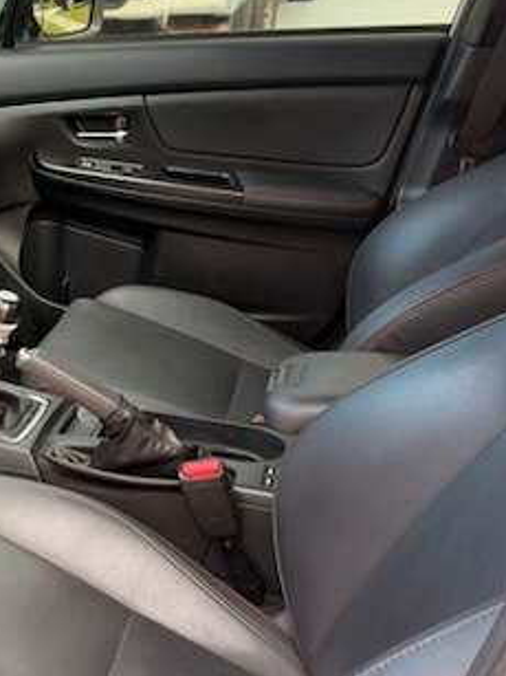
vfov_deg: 38.2
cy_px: 306
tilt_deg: -20.6
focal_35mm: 50
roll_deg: +0.7
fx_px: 975
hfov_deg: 27.2
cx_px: -18
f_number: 1.8
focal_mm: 6.93
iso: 64
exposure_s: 1/174
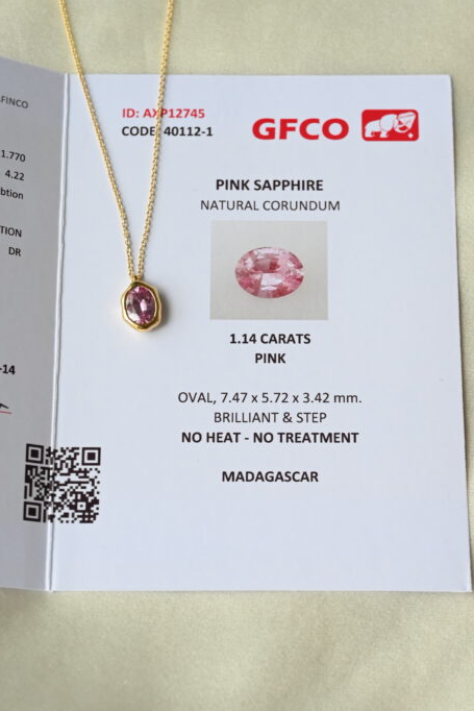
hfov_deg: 18.2
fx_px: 1480
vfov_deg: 27.0
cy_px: 375
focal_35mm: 75
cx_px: 262
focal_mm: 50
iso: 500
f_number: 8
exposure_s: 1/60
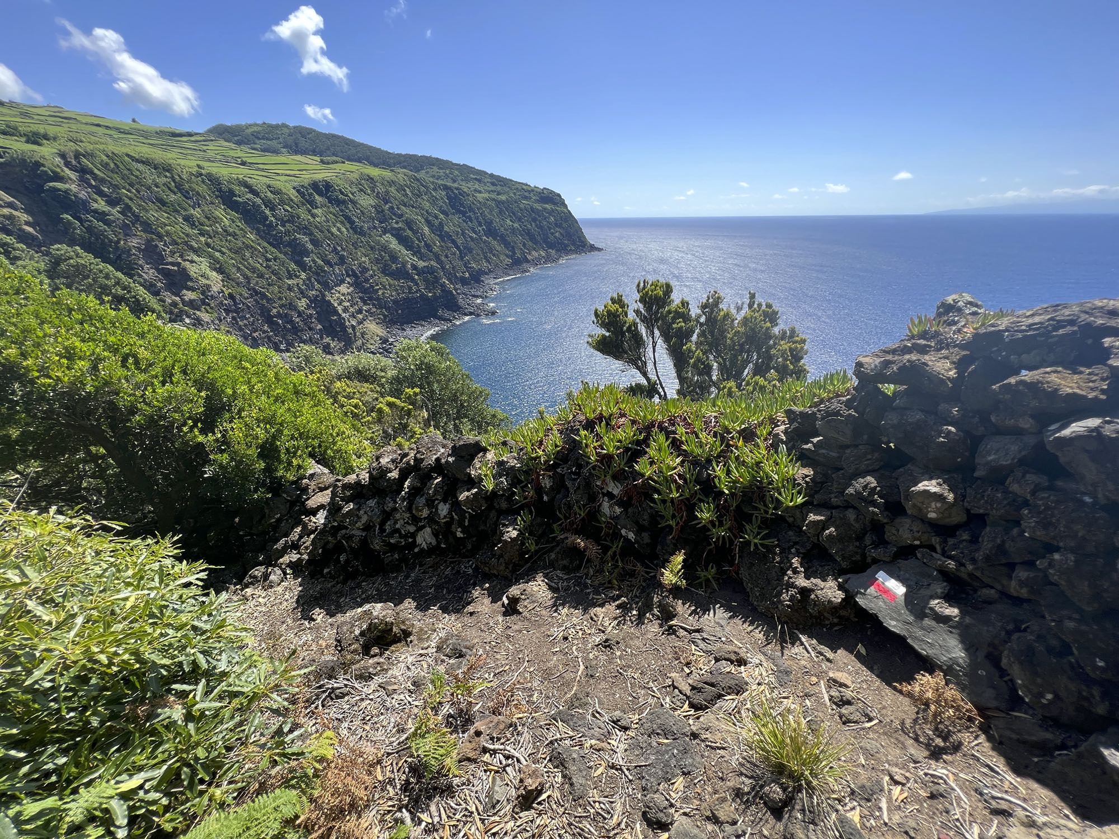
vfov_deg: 89.9
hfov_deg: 106.2
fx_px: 420
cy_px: 420
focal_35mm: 13
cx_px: 560
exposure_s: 1/539
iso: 32
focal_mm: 1.57
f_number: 1.8
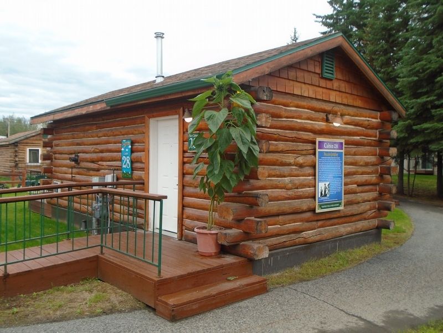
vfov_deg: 45.4
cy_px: 166
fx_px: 397
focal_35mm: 31
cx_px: 222
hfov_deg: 58.4
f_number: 3.5
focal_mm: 5.5
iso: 100
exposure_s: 1/100
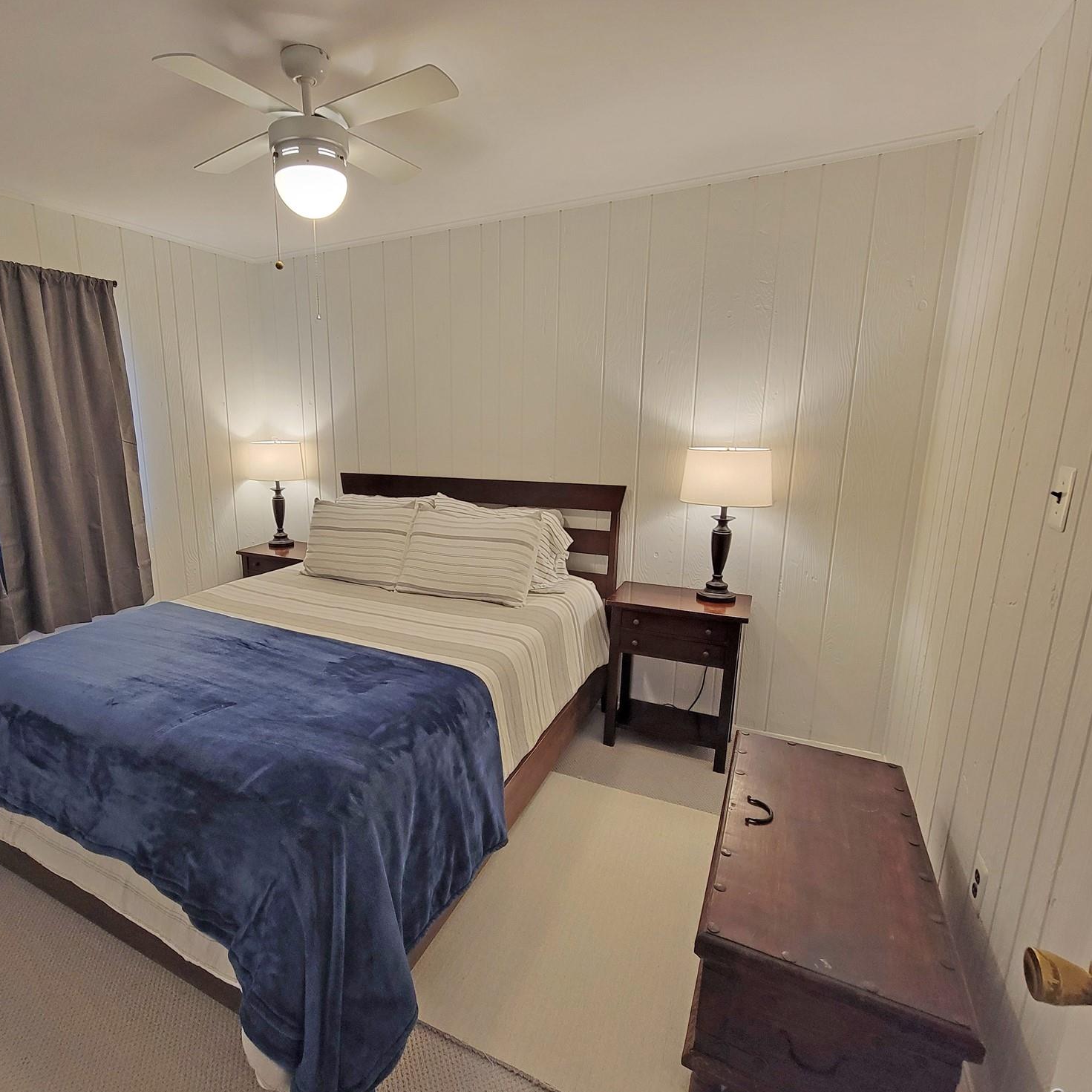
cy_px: 545
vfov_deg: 87.4
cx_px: 439
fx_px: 571
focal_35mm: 16
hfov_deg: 86.4
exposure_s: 1/60
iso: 250
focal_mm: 2.2
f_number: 2.2
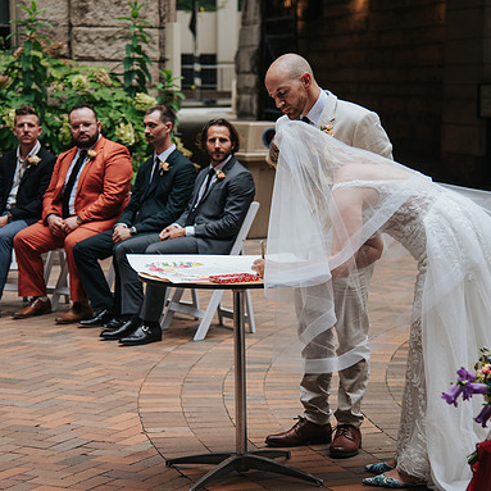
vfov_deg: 16.9
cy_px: 244
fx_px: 1653
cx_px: 231
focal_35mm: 103
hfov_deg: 16.9
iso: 320
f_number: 4
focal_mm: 75
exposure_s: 1/500
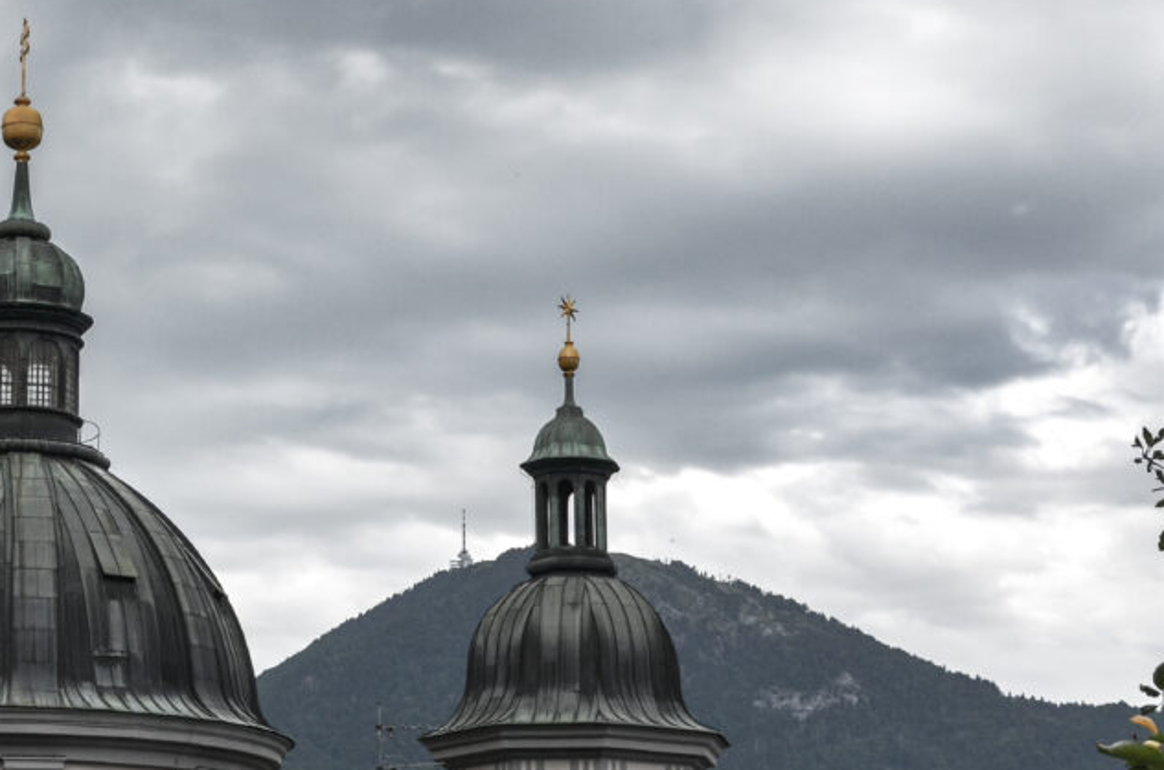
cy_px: 494
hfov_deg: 20.8
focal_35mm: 97
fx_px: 3129
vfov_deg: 14.0
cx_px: 228
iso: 200
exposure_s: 1/640
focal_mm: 40
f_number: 7.1
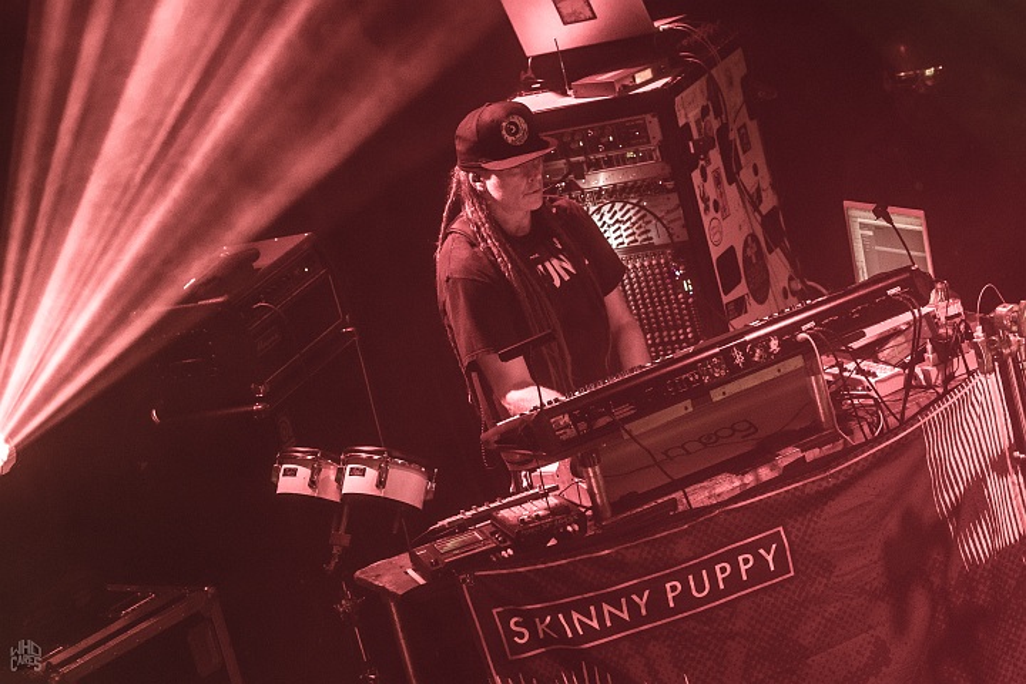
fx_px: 3505
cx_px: 513
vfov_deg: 11.1
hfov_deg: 16.7
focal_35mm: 123
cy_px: 342
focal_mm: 82
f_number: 2.8
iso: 1250
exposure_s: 1/100
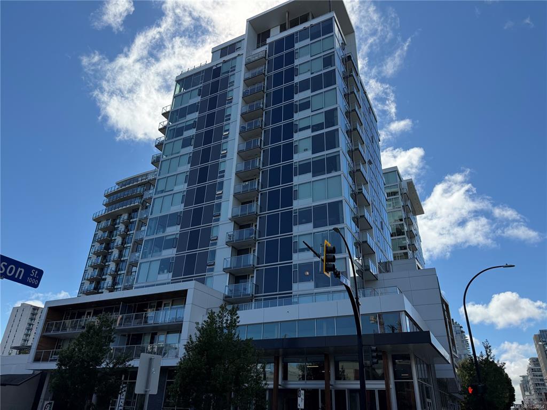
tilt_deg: +28.3
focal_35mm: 24
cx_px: 274
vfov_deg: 56.8
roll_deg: -1.8
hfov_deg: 71.6
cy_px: 205
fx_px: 379
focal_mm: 6.76
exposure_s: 1/7353
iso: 125
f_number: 1.78
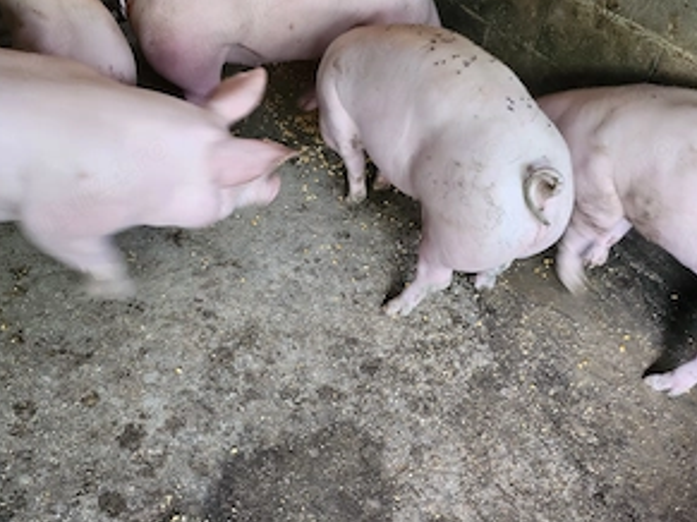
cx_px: 343
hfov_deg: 55.4
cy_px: 235
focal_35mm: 33
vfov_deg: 42.9
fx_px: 664
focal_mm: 5
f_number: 1.8
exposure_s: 1/25
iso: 640
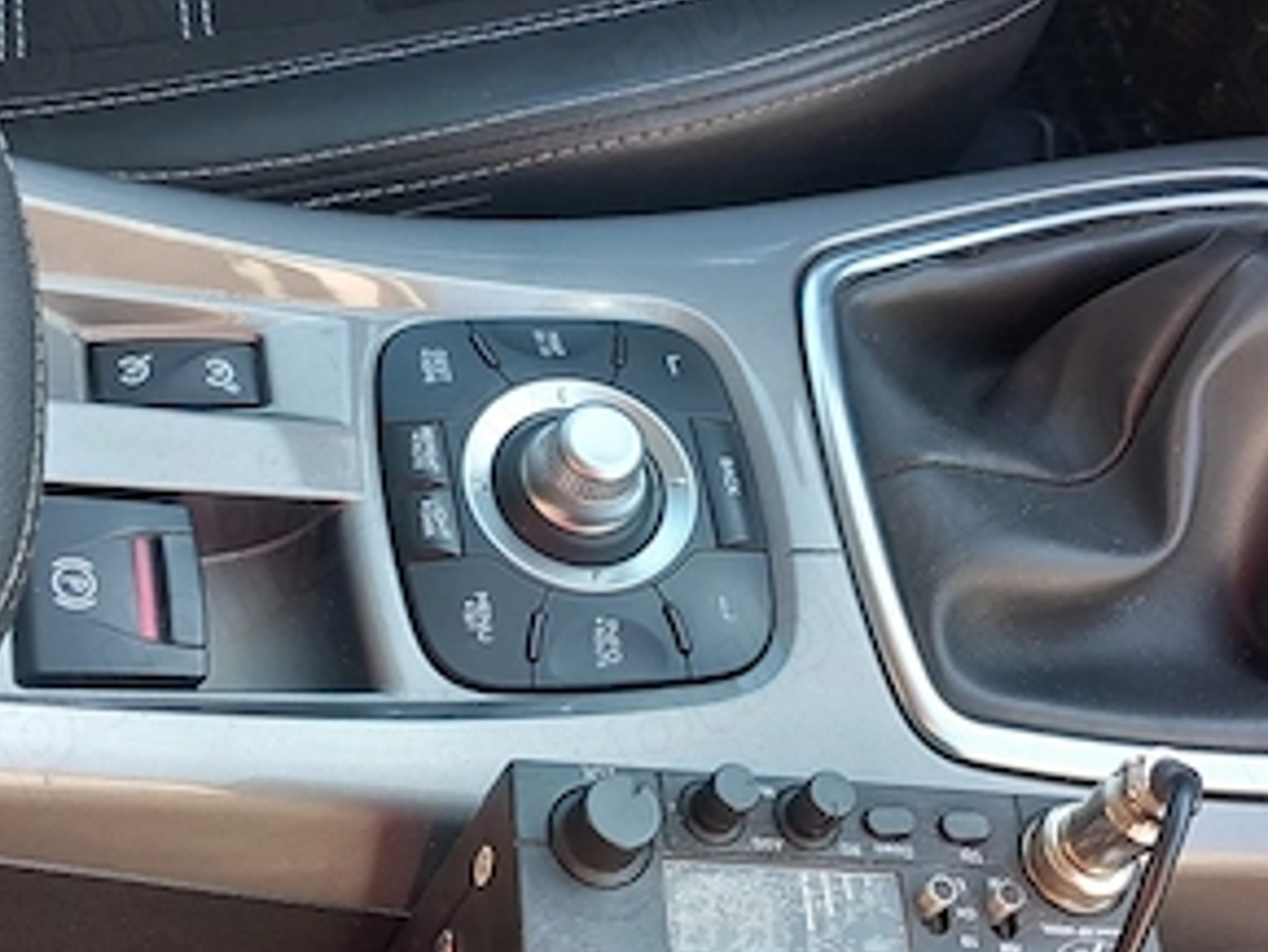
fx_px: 2052
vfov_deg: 26.0
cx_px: 579
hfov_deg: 34.3
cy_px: 614
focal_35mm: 56
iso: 80
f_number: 1.8
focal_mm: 4
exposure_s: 1/50
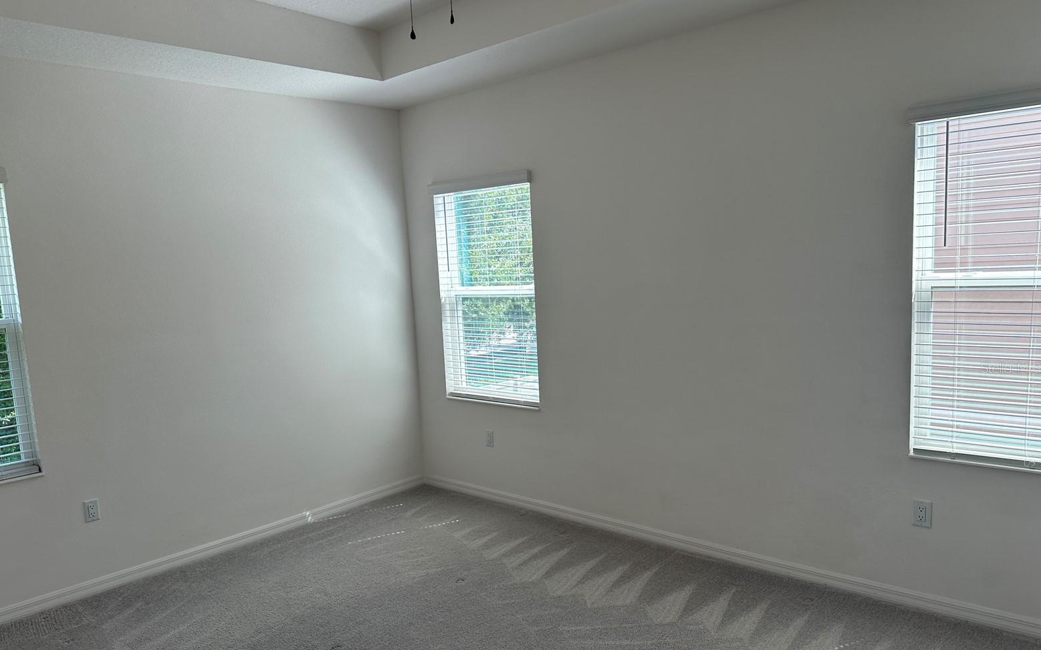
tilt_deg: -6.6
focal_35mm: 26
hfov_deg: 70.4
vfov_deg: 47.5
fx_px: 737
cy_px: 368
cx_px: 512
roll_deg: +1.9
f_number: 1.78
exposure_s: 1/343
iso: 80
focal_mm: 6.86
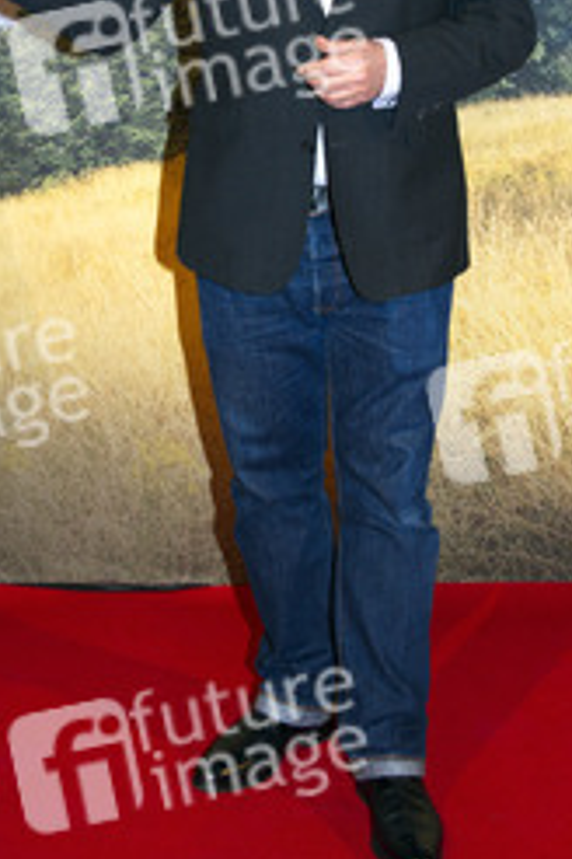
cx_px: 291
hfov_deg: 23.8
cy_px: 227
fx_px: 1358
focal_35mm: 57
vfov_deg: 34.4
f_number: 5.6
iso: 1000
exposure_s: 1/100
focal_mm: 35
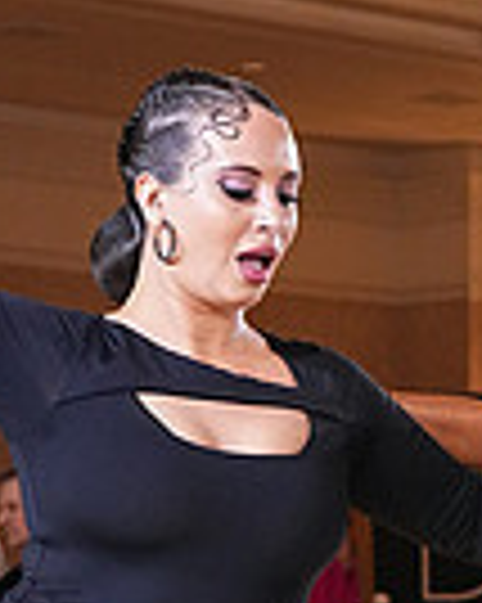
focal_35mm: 212
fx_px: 3785
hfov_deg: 7.3
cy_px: 788
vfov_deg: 9.0
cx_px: 484
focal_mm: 52
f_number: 5.6
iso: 5000
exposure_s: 1/200
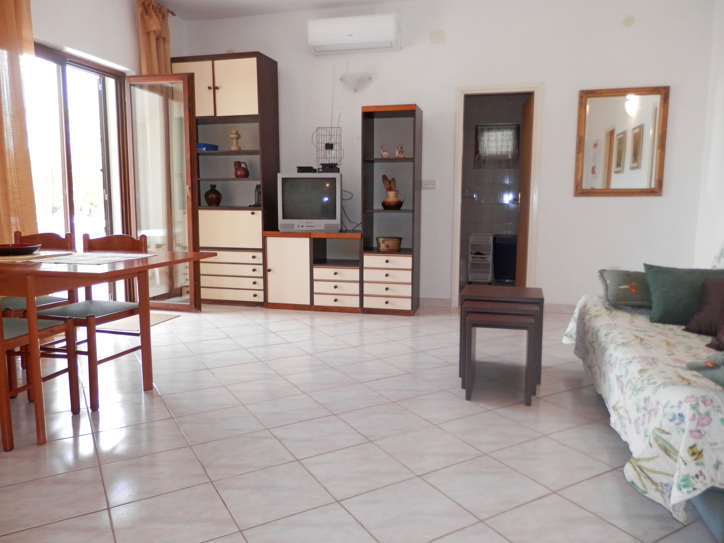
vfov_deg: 54.9
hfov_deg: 69.4
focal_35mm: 25
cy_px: 272
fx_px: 523
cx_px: 362
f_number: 3
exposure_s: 1/30
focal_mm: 4.5
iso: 100
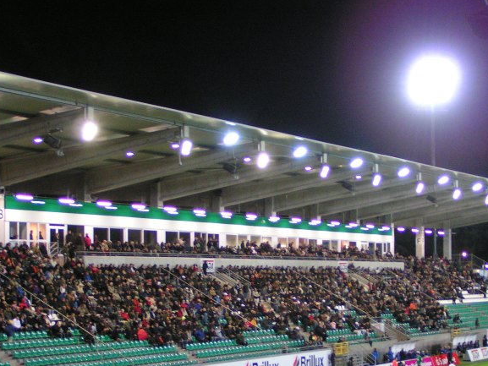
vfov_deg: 18.6
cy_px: 249
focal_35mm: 79
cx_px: 248
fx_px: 1114
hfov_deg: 24.7
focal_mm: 8.7
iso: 200
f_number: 3.2
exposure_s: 1/20
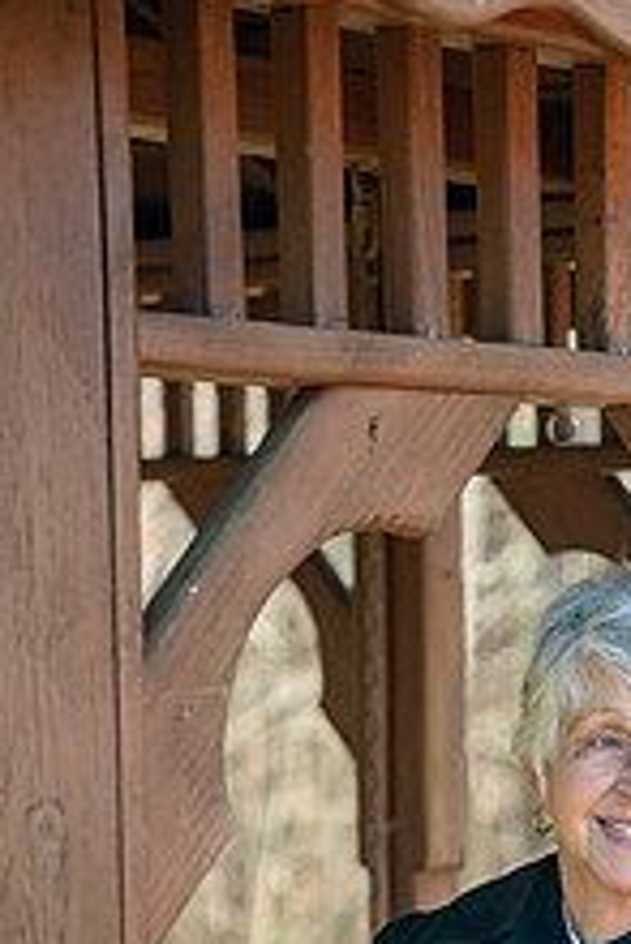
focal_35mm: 133
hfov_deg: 10.3
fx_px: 3491
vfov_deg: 15.1
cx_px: 577
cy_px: 957
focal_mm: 65
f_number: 2.8
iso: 2000
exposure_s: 1/2000
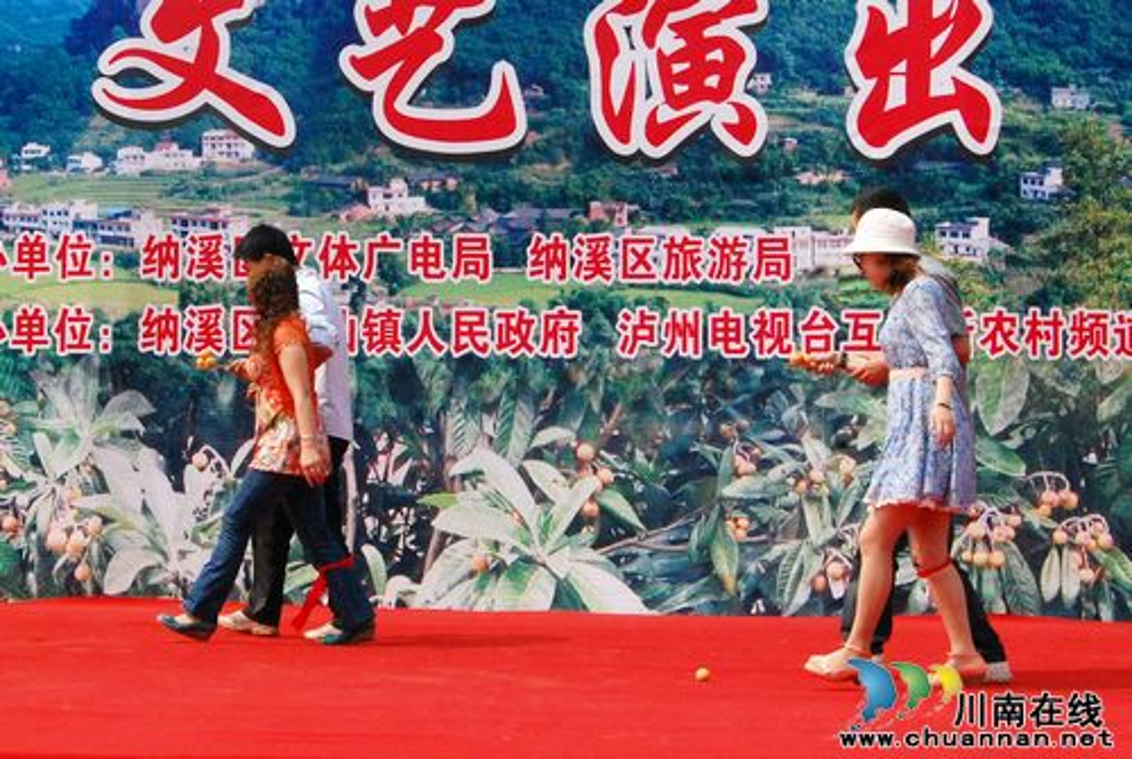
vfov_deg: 25.8
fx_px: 1653
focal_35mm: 52
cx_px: 566
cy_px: 380
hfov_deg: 37.8
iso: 1600
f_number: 14
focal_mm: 35
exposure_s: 1/800
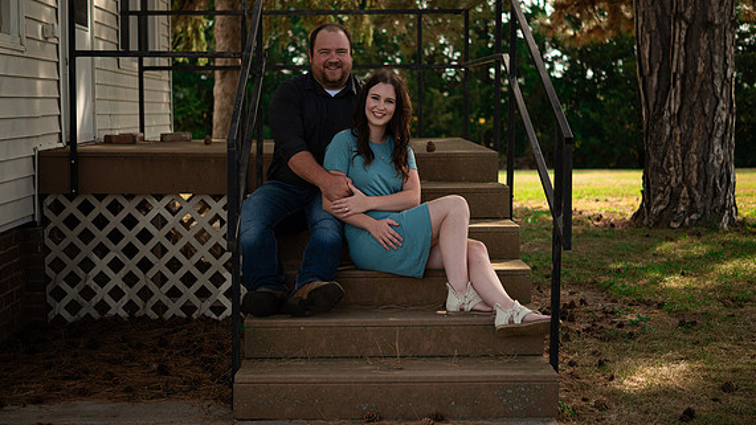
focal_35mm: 66
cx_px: 384
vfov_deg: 18.3
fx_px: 1323
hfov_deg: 31.9
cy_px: 202
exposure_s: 1/320
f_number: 2.8
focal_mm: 60
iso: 100
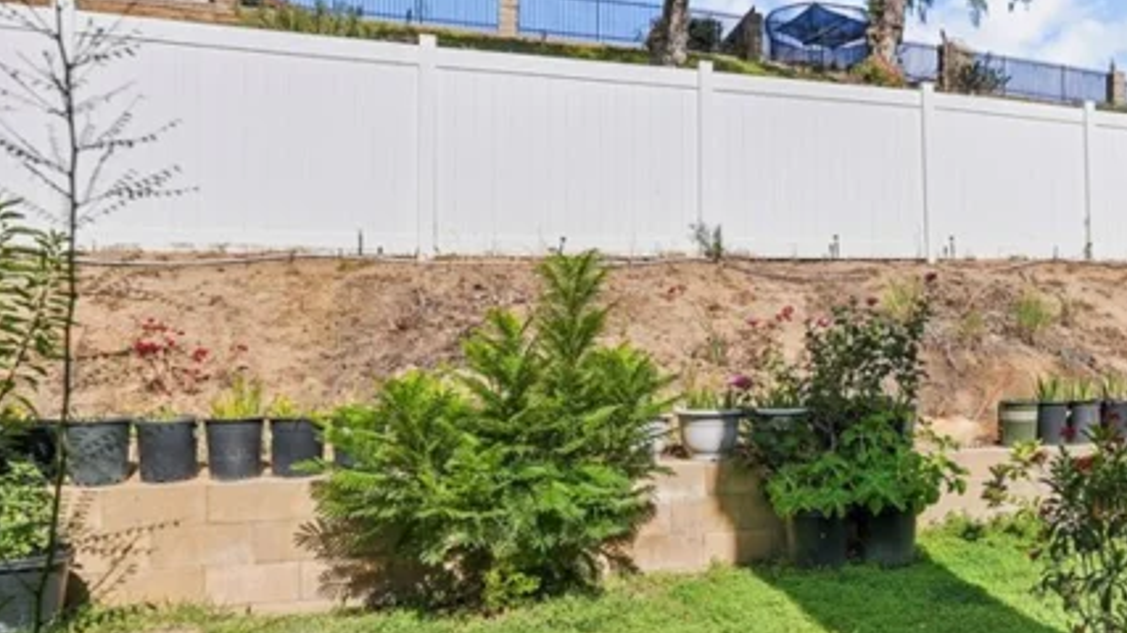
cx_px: 913
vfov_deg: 35.6
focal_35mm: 33
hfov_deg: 55.0
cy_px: 348
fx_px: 986
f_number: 8
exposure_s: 1/125
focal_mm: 16
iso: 100
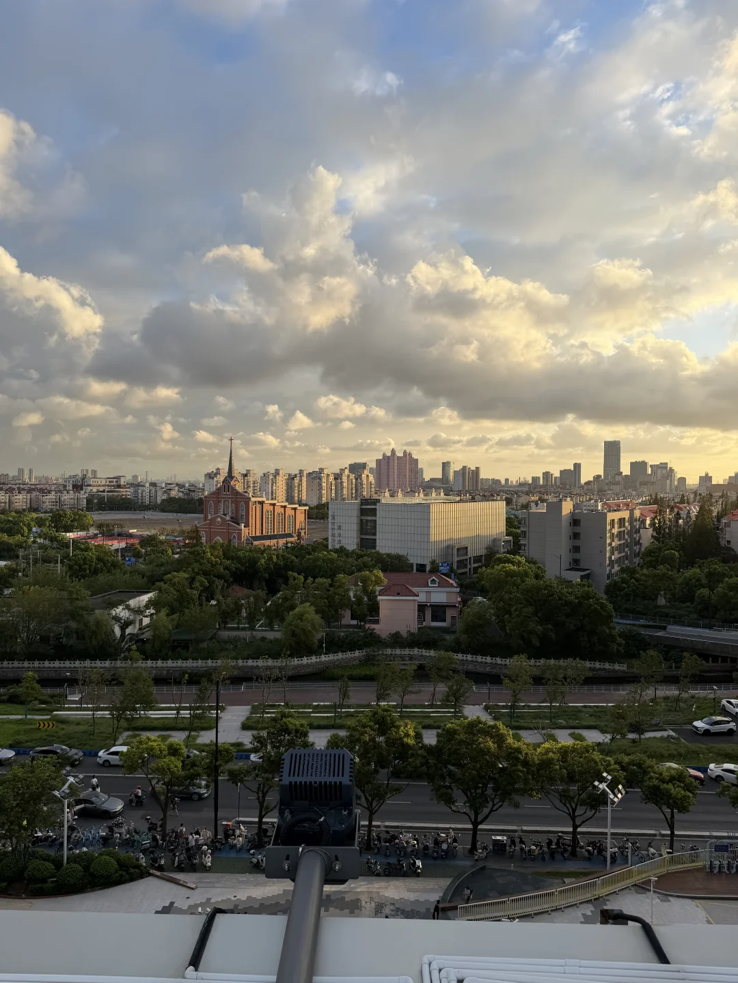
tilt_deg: -0.8
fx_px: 682
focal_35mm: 24
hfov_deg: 56.8
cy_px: 492
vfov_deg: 71.6
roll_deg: -0.3
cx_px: 369
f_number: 1.78
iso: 80
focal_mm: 6.76
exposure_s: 1/1522
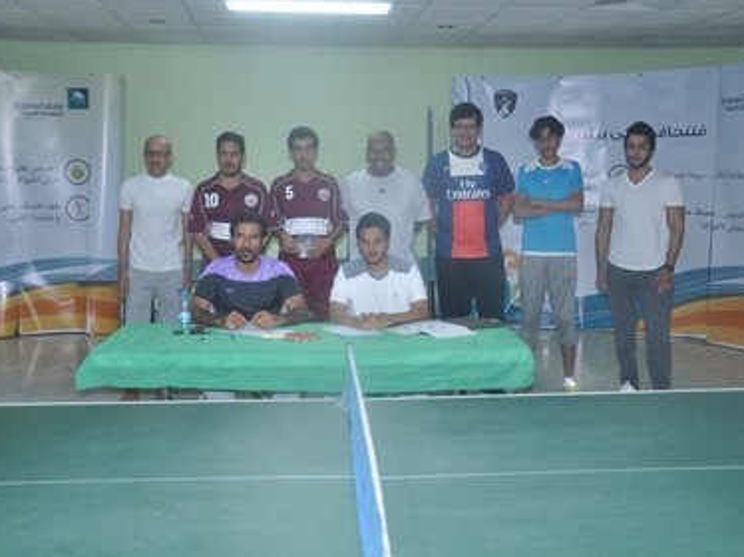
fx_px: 924
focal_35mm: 43
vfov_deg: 33.6
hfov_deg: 43.9
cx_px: 369
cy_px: 278
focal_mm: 26
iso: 450
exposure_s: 1/60
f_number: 4
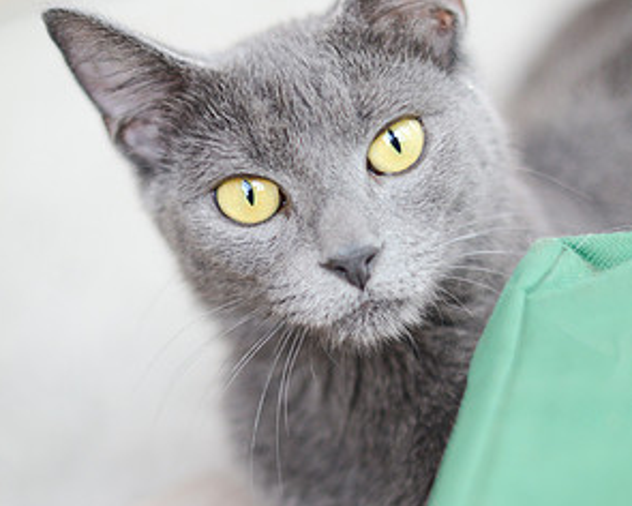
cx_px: 315
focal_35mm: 107
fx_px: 2001
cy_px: 412
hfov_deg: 17.9
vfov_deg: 14.3
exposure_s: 1/1250
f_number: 1.8
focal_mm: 50
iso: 800
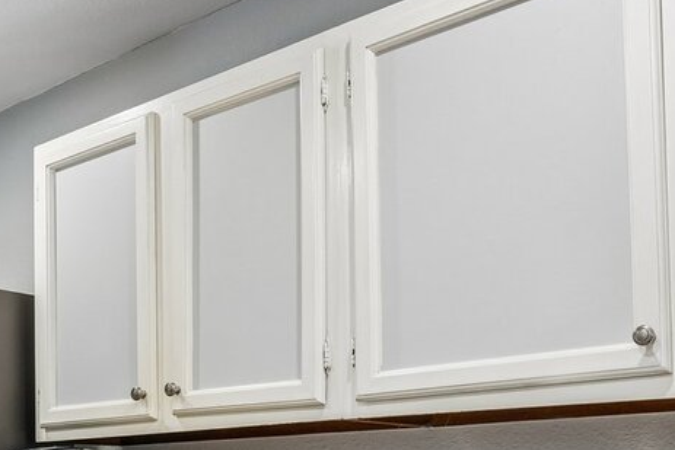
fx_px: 1050
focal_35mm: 56
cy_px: 520
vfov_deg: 22.5
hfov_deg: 32.7
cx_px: -3
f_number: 8
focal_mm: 16
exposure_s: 1/6
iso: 400
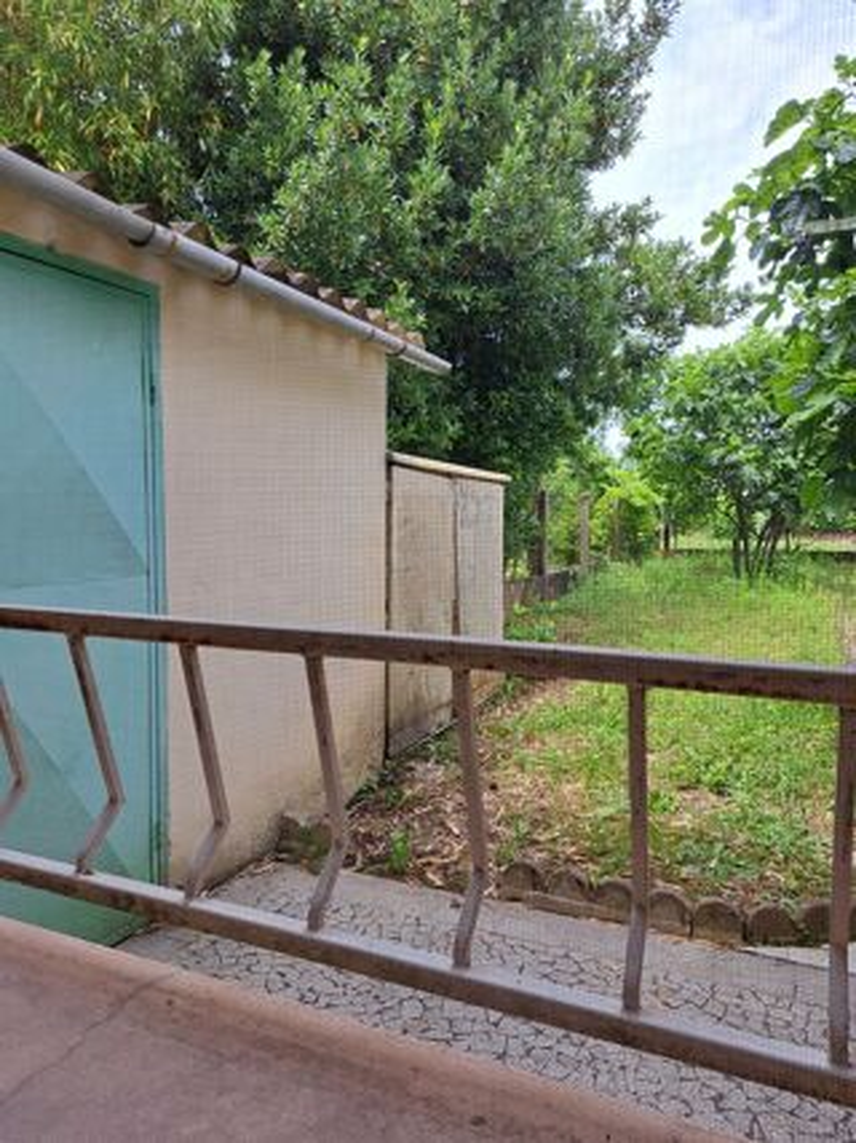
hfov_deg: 56.8
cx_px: 428
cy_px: 572
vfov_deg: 71.6
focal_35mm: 24
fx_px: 792
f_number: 1.8
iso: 50
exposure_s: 1/181
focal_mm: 5.23
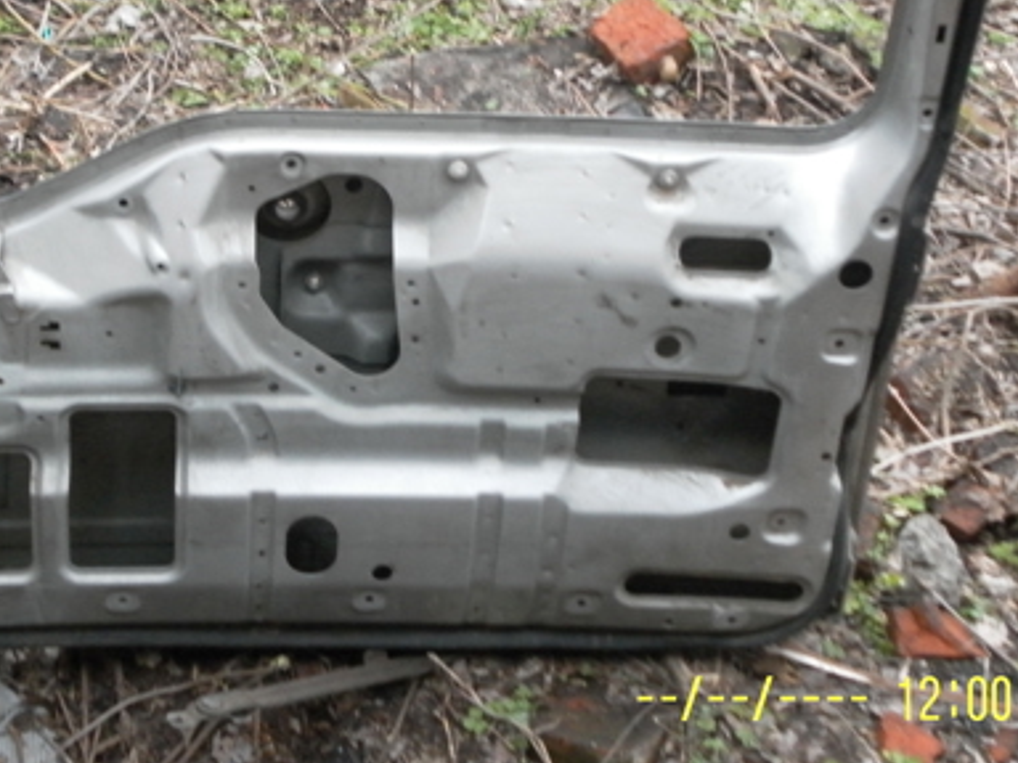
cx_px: 321
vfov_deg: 26.3
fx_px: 1617
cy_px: 204
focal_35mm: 55
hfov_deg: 34.5
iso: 250
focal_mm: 5.8
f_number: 3.5
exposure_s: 1/50
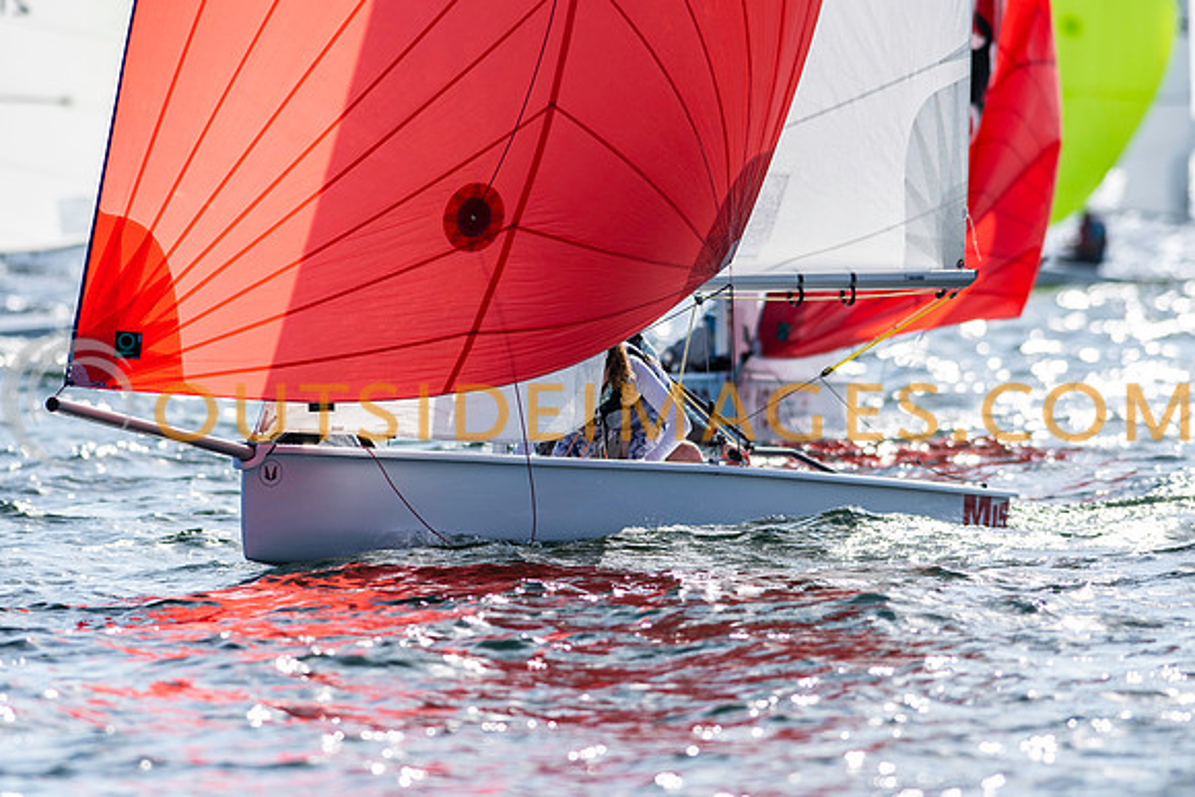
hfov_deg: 4.6
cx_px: 598
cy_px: 398
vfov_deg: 3.1
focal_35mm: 450
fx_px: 14940
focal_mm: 300
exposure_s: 1/3200
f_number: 5
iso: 200
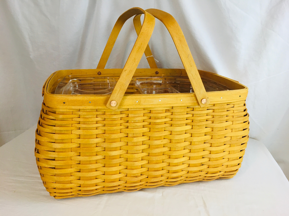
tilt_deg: -16.9
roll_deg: +0.0
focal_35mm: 29
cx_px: 144
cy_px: 108
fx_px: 242
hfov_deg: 61.7
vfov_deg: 48.2
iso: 40
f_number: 2.2
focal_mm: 4.15
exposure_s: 1/30
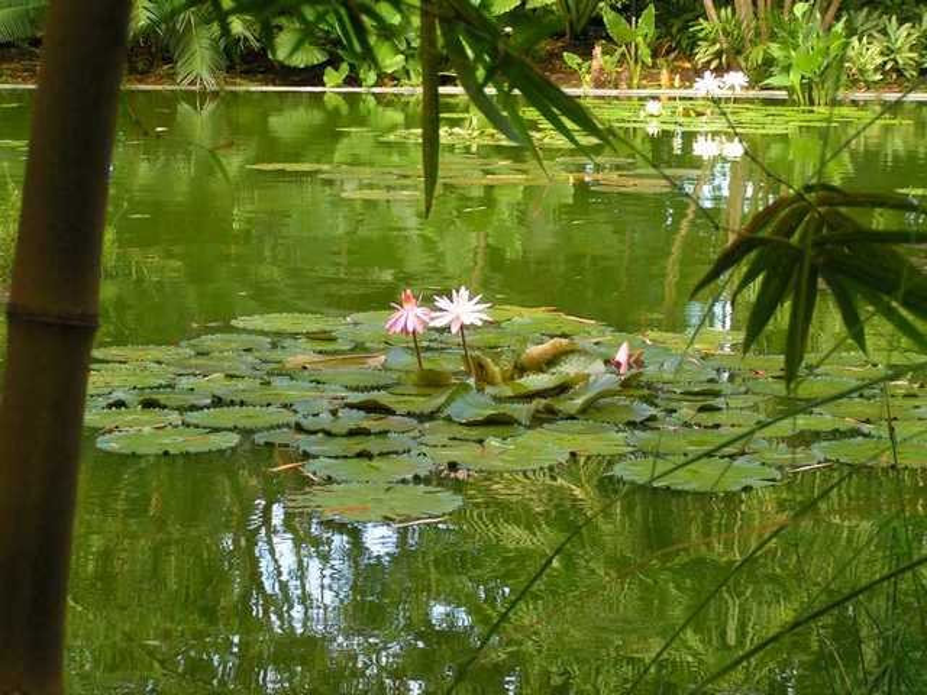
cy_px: 348
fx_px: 2785
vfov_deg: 14.2
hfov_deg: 18.9
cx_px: 464
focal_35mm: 104
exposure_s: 1/125
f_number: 3.5
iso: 50
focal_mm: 15.9
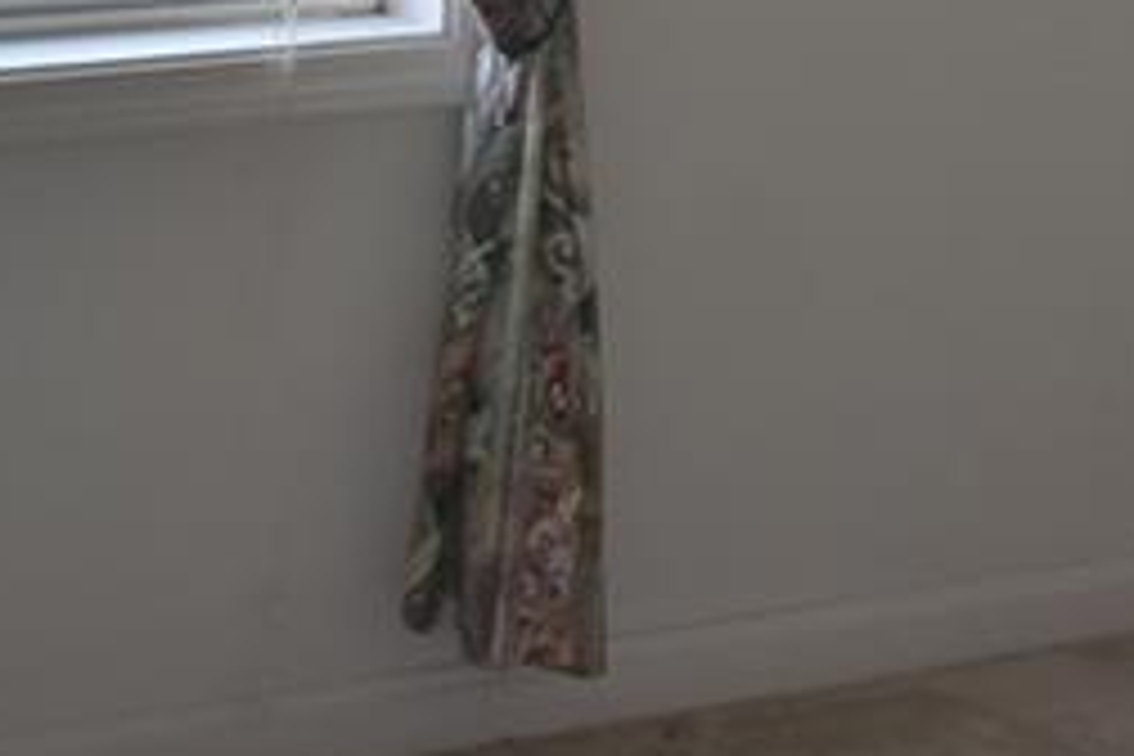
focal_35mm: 171
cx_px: 1629
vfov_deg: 7.7
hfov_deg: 11.6
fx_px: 5386
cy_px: -752
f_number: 5
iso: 450
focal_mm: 28
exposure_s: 1/200
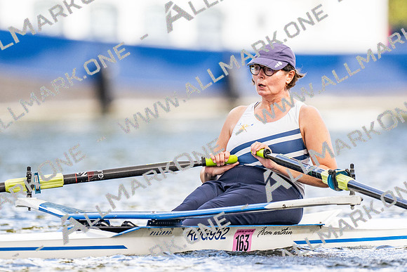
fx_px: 10182
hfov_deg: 2.3
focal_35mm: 900
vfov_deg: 1.5
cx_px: 204
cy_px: 136
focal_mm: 600
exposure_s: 1/2500
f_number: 4
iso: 720
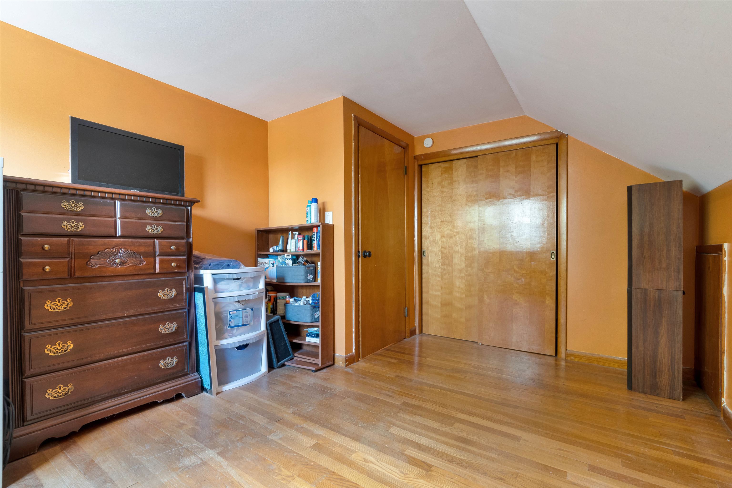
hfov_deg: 96.7
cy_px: 244
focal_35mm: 16
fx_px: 325
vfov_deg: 73.8
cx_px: 366
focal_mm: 16
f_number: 8
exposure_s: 1/4
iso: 800
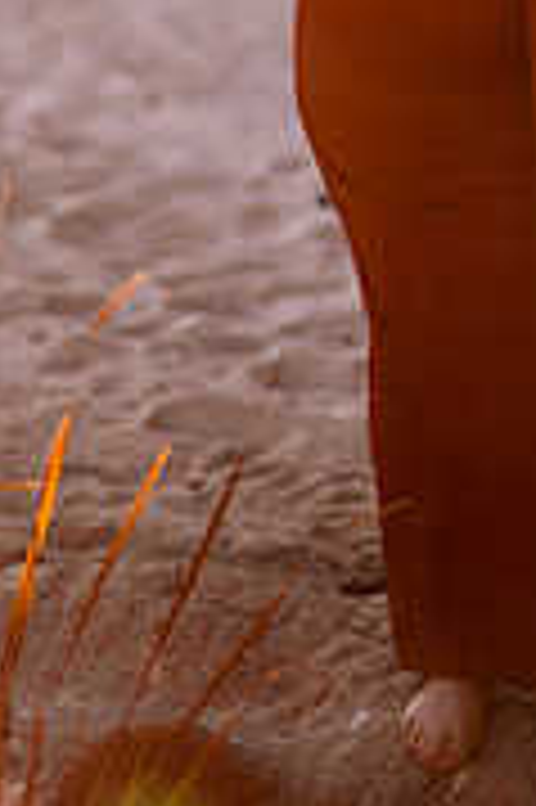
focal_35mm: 146
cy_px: -117
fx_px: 3267
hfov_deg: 9.4
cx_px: 414
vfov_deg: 13.7
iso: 100
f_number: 1.4
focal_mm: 58
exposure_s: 1/8000
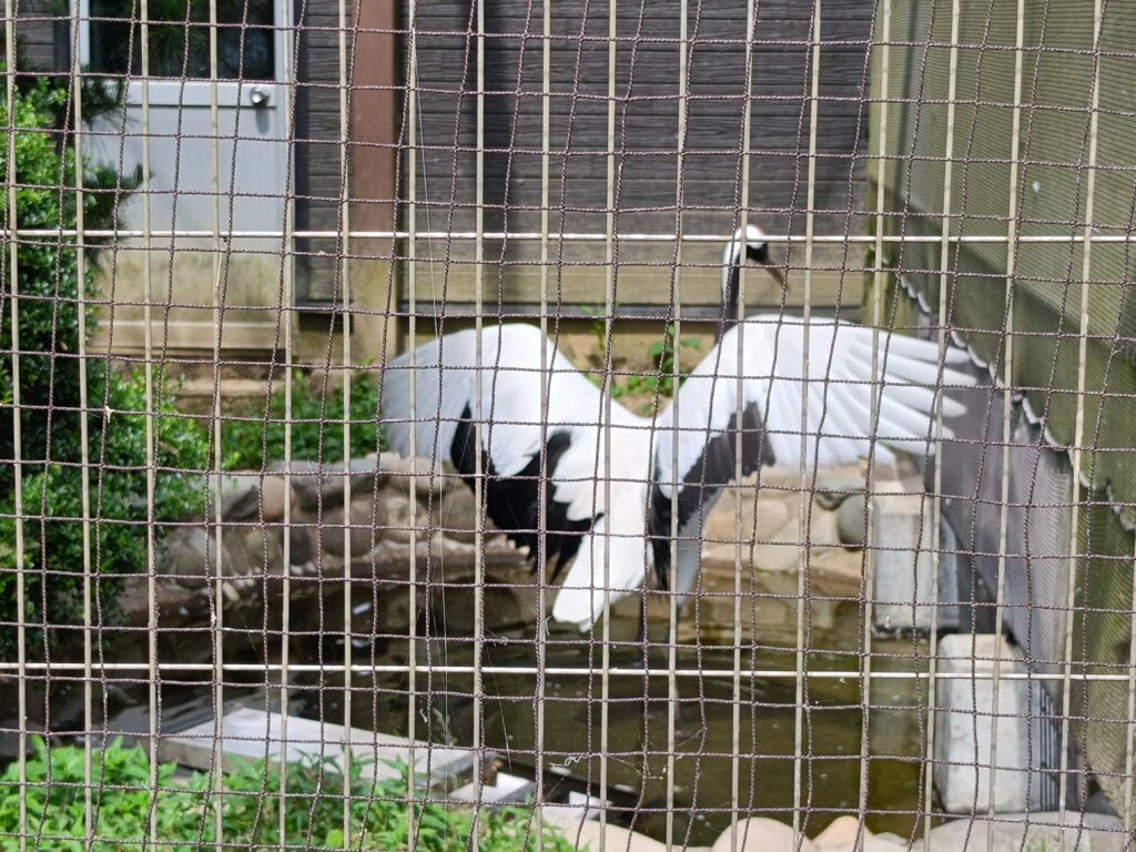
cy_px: 426
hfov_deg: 25.3
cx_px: 568
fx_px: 2527
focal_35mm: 77
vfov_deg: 19.1
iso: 50
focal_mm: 4.7
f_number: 1.7
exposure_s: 1/197
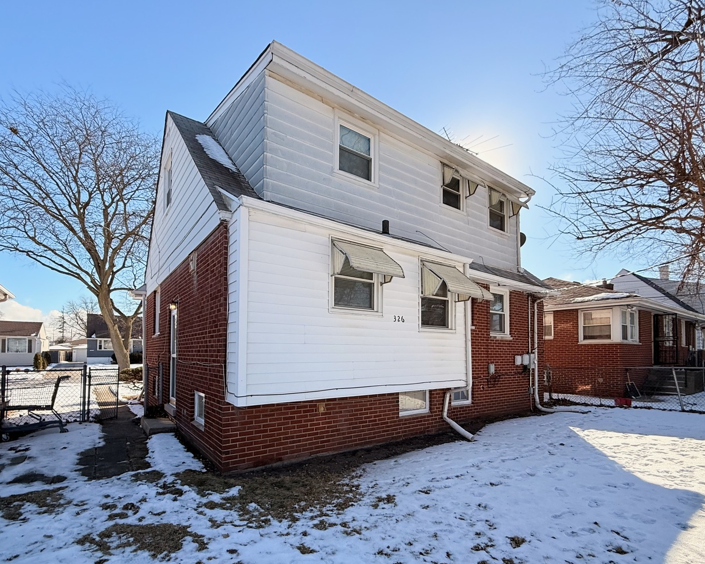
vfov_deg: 80.2
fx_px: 334
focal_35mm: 16
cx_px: 344
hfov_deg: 93.1
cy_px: 305
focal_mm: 2.22
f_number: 2.2
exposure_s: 1/1259
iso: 64
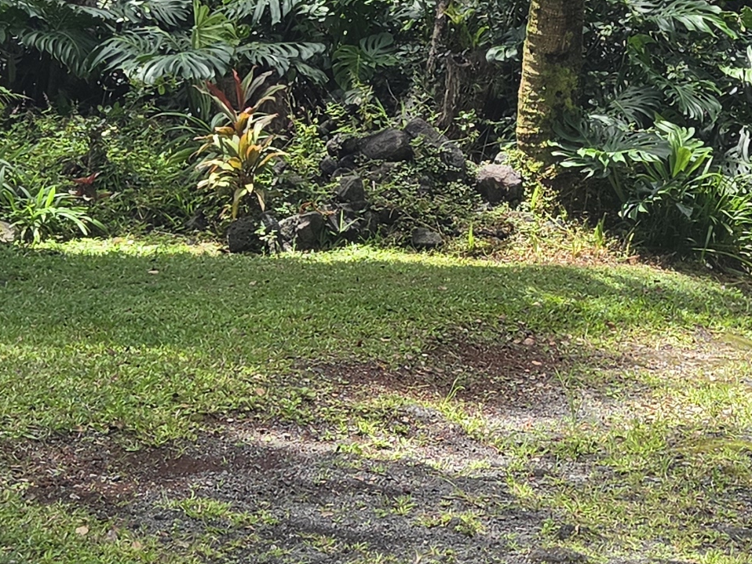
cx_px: 462
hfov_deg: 20.4
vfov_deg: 15.1
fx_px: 2086
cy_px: -26
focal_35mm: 96
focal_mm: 5.4
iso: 80
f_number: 1.8
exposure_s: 1/1139
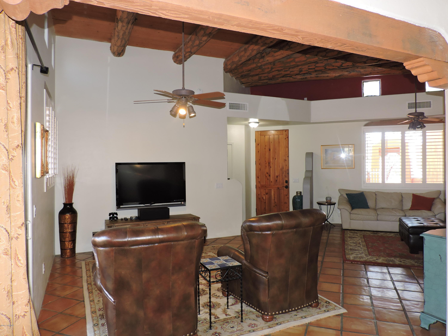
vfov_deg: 56.8
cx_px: 224
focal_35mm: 24
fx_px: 311
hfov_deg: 71.6
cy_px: 168
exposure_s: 1/30
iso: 200
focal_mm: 4.3
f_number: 3
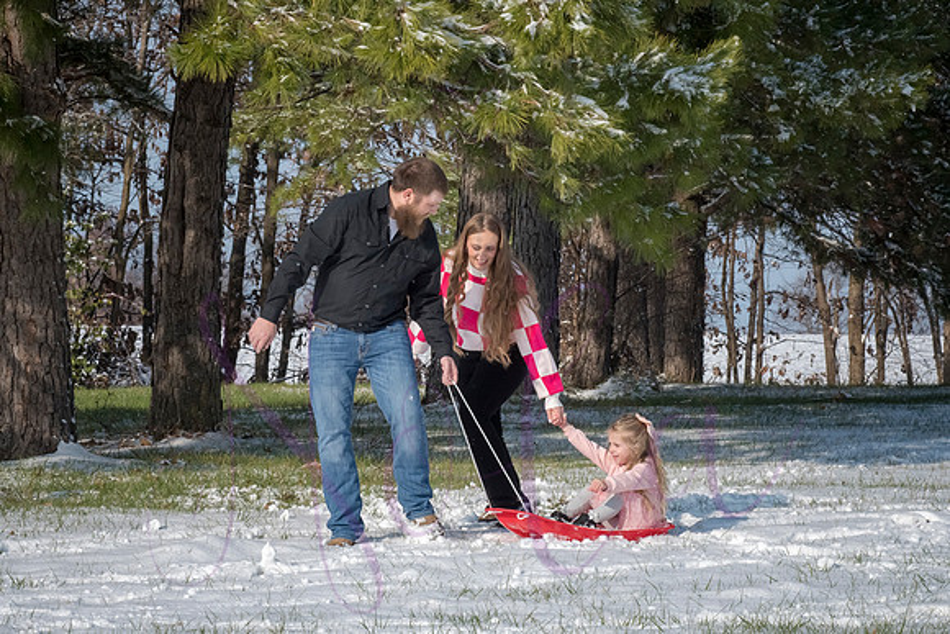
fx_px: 4428
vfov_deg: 8.2
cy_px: 317
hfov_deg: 12.2
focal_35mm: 168
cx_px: 475
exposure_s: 1/1000
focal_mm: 112
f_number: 14
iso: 640
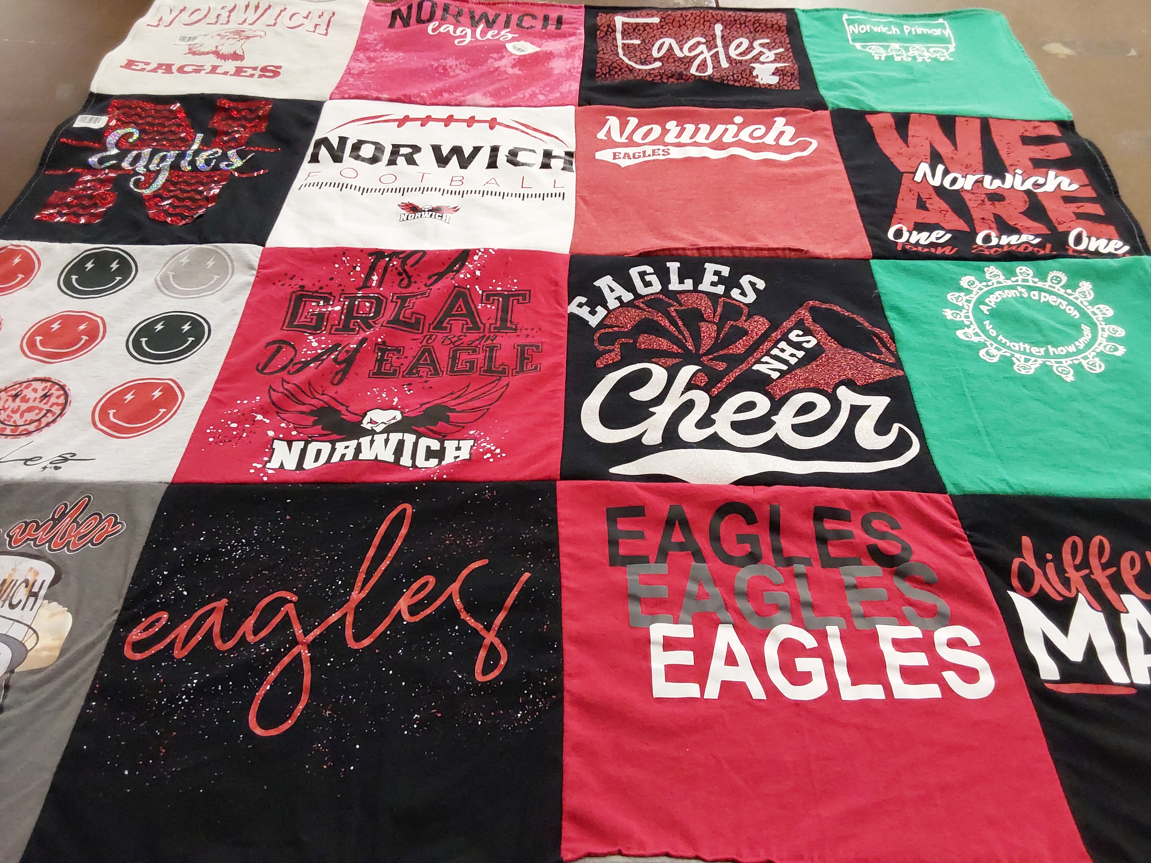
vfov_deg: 49.7
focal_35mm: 28
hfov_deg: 63.4
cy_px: 432
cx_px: 576
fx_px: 931
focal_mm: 2.91
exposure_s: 1/60
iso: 200
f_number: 1.9
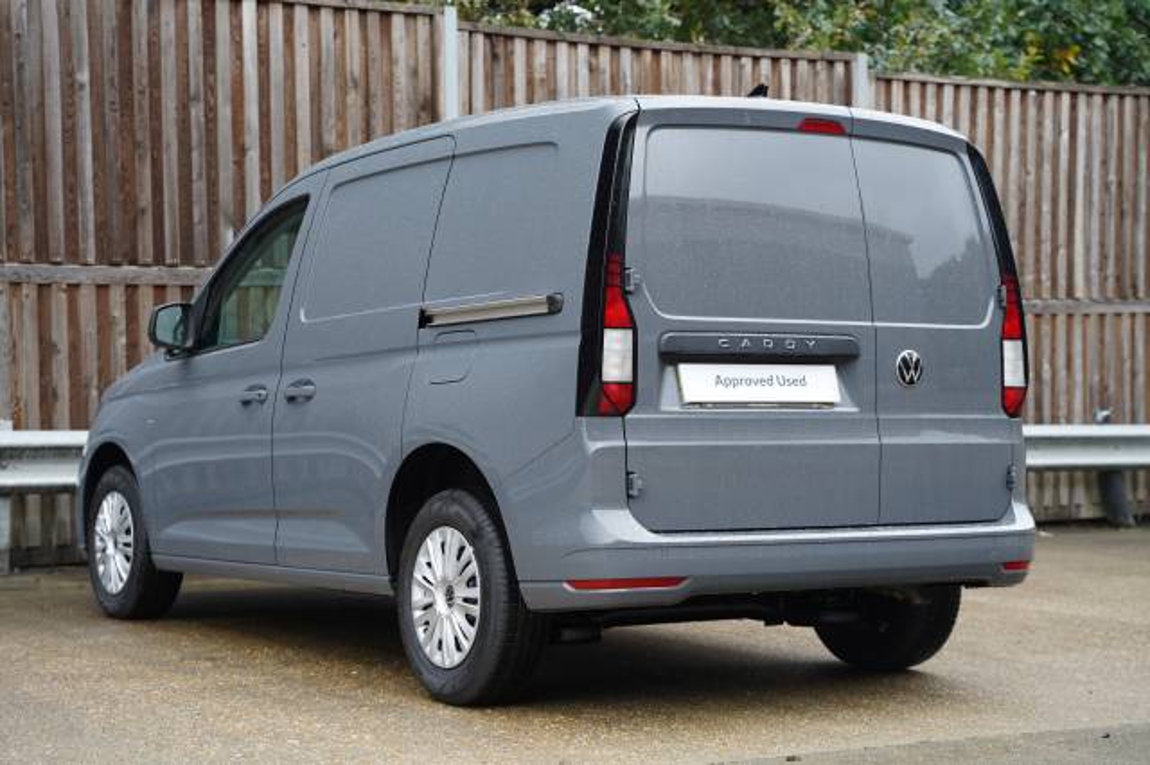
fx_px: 1979
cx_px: 575
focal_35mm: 62
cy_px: 382
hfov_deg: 32.4
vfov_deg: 21.9
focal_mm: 62
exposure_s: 1/160
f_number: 4
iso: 640
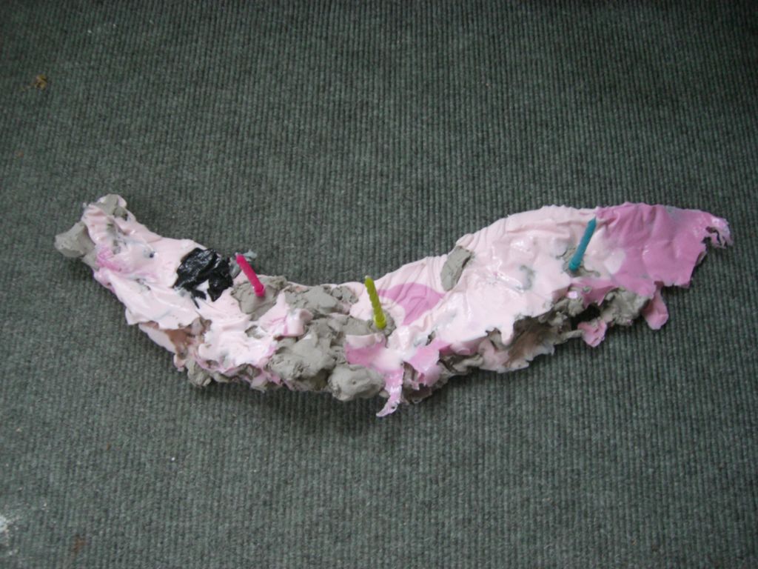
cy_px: 284
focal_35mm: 38
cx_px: 379
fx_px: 832
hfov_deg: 49.0
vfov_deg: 37.7
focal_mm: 6.2
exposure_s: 1/40
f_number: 2.7
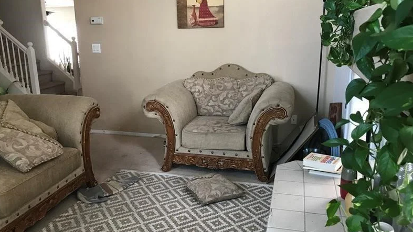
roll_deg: +0.3
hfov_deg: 62.6
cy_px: 110
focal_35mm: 31
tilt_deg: -13.4
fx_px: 340
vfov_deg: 37.8
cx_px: 207
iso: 40
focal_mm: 3.99
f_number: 1.8
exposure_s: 1/17
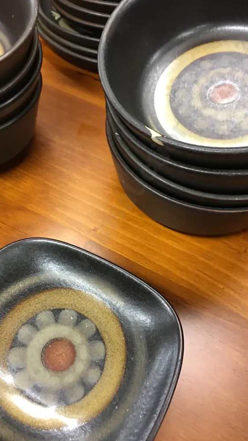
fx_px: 374
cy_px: 219
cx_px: 114
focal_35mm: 32
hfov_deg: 36.7
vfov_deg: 61.0
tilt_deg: -53.6
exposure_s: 1/17
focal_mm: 4.15
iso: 100
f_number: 2.2
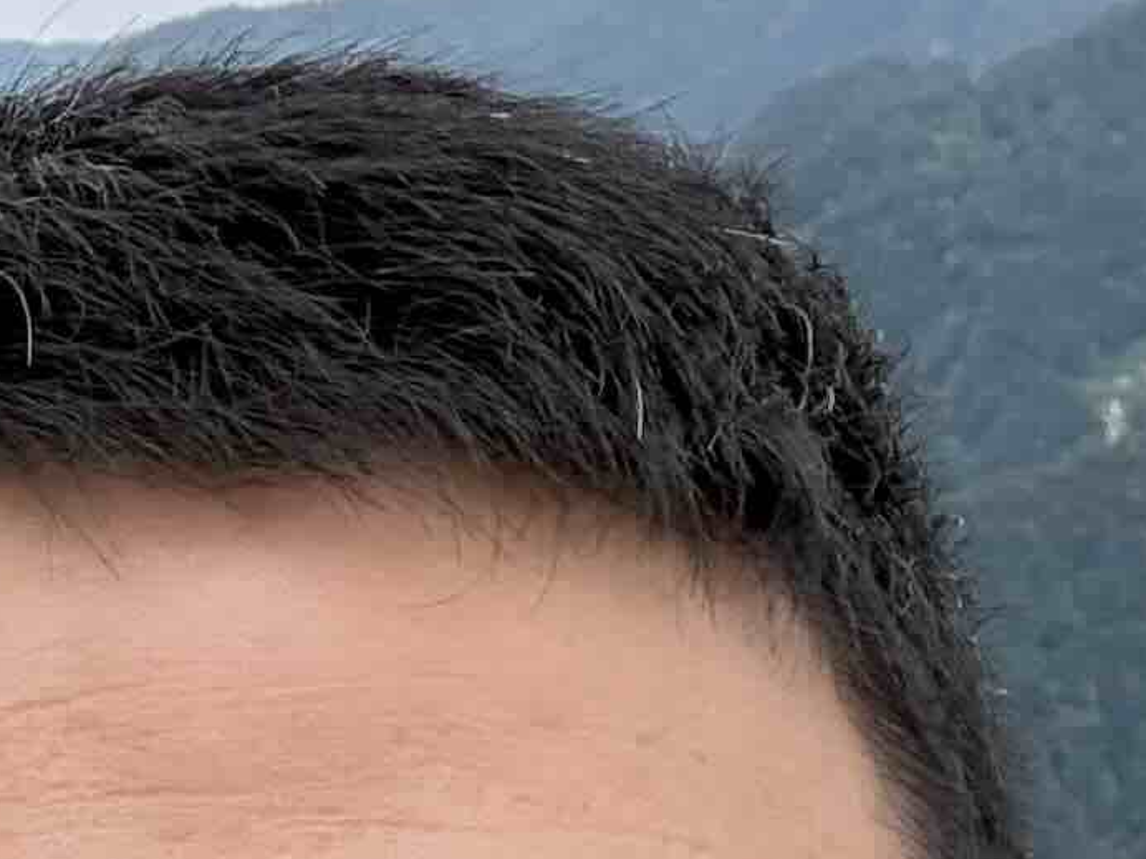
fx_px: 4436
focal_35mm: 134
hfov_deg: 12.5
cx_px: -1298
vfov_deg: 10.2
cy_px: 1720
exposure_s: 1/947
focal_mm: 2.69
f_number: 1.9
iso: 32
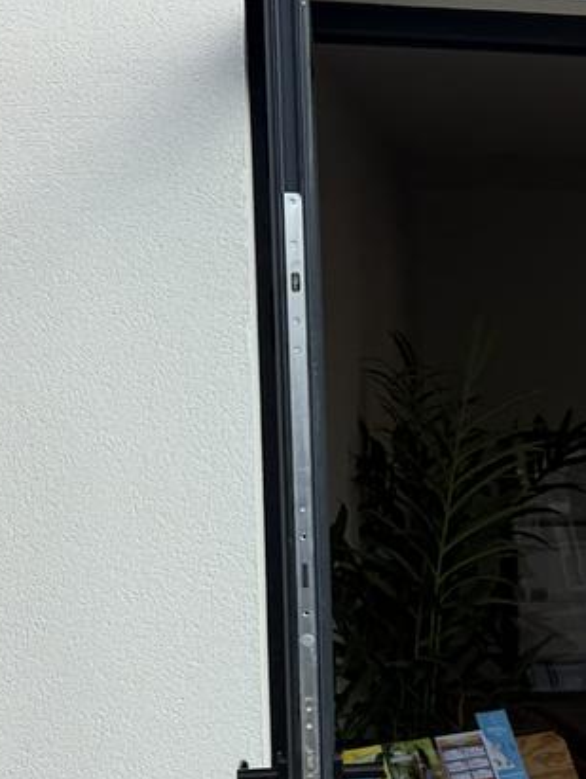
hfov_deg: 11.5
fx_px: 2524
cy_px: 572
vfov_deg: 17.5
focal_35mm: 112
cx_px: 1276
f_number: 1.78
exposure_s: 1/2801
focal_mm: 6.76
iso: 100
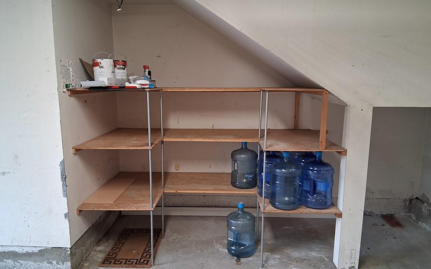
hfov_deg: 66.5
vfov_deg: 44.5
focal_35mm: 28
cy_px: 144
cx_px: 216
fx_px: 329
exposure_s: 1/60
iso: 250
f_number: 1.8
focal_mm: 3.98
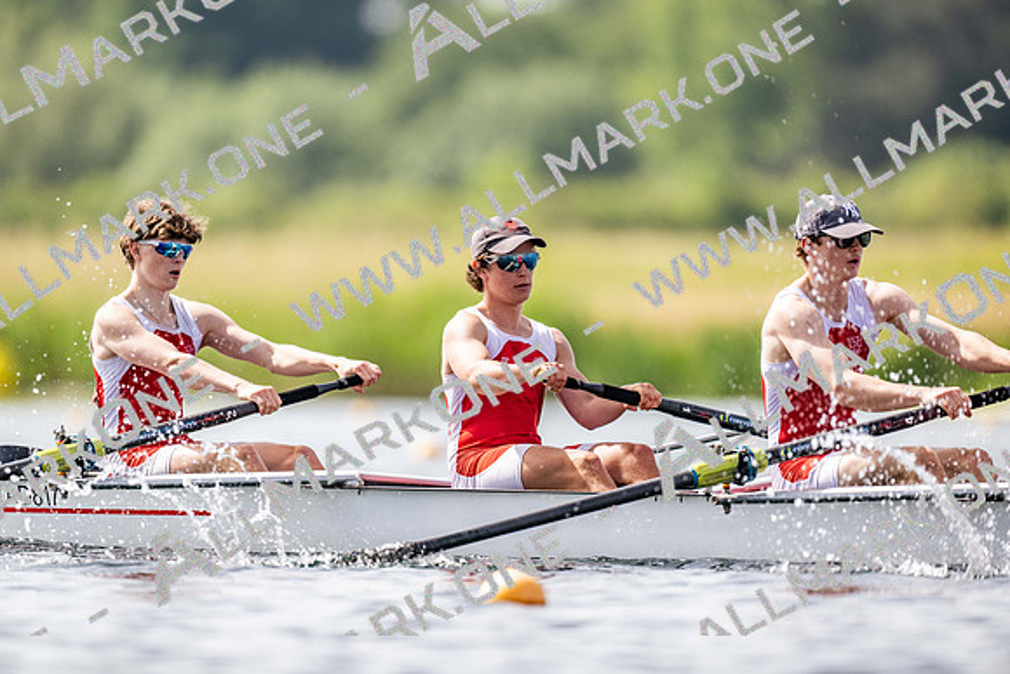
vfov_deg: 2.3
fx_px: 16836
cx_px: 505
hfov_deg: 3.4
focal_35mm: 600
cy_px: 337
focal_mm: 600
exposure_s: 1/2500
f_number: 4
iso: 220
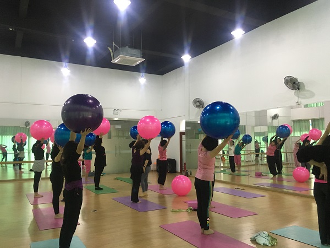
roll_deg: +1.6
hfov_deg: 61.7
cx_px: 165
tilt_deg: +3.7
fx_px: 276
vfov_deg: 48.2
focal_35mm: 29
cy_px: 124
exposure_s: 1/33
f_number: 2.2
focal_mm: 4.15
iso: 200
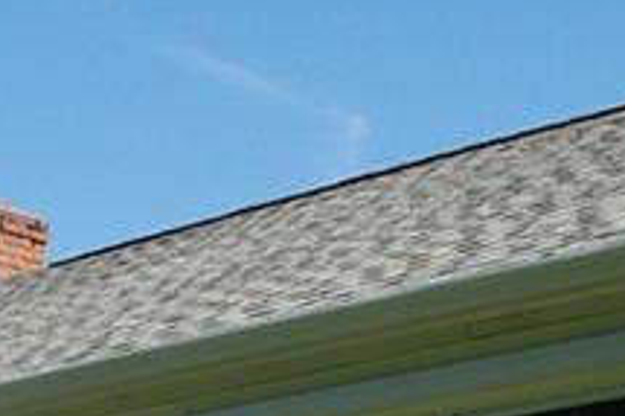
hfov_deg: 14.4
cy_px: 768
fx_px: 2481
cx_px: 291
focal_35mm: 143
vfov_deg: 9.1
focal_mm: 20
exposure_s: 1/1000
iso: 800
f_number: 9.5
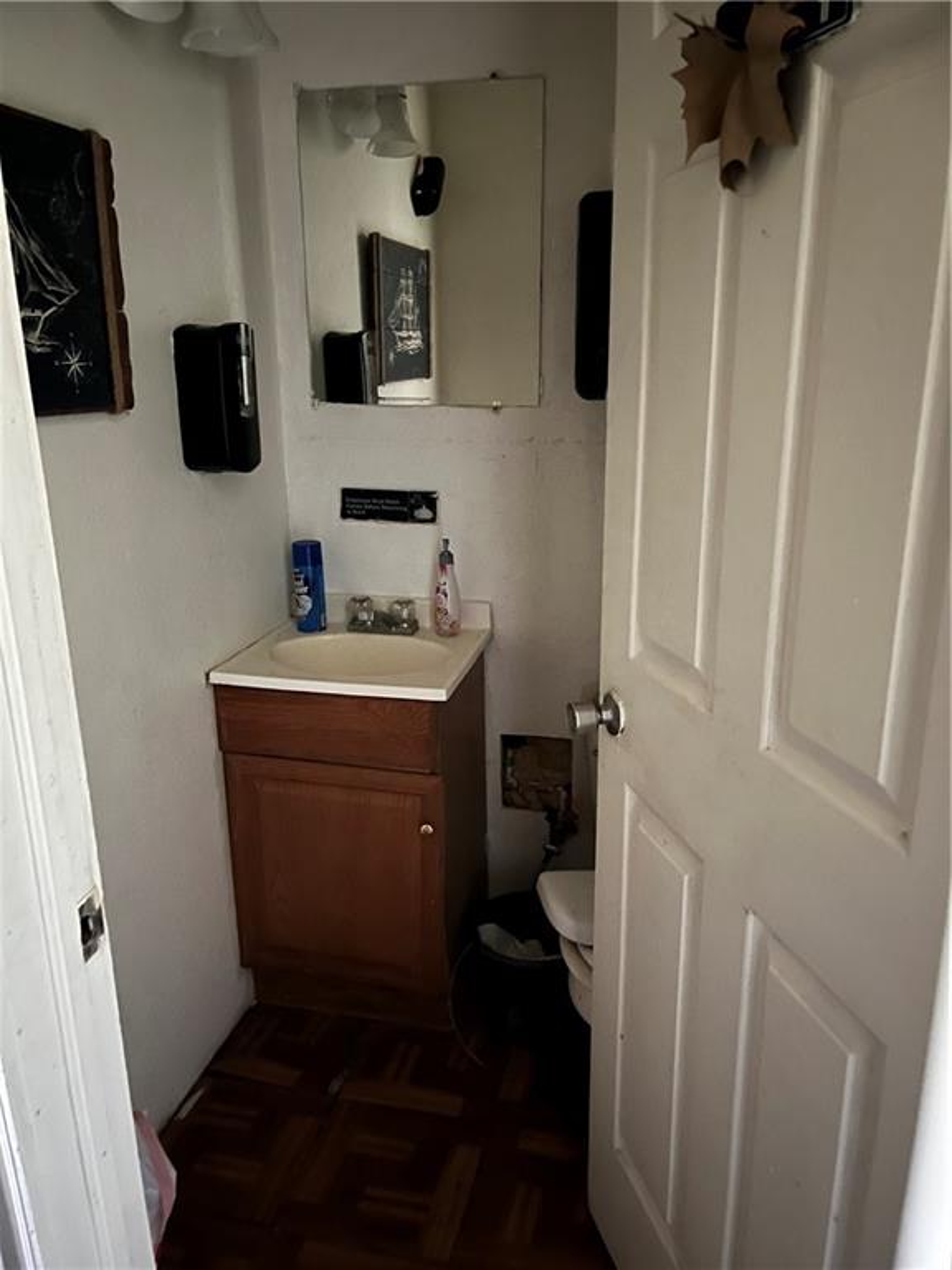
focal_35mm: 26
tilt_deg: -14.7
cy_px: 635
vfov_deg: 67.3
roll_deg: +1.3
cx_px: 476
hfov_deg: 53.1
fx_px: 953
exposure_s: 1/5
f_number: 1.6
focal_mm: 5.1
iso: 1250
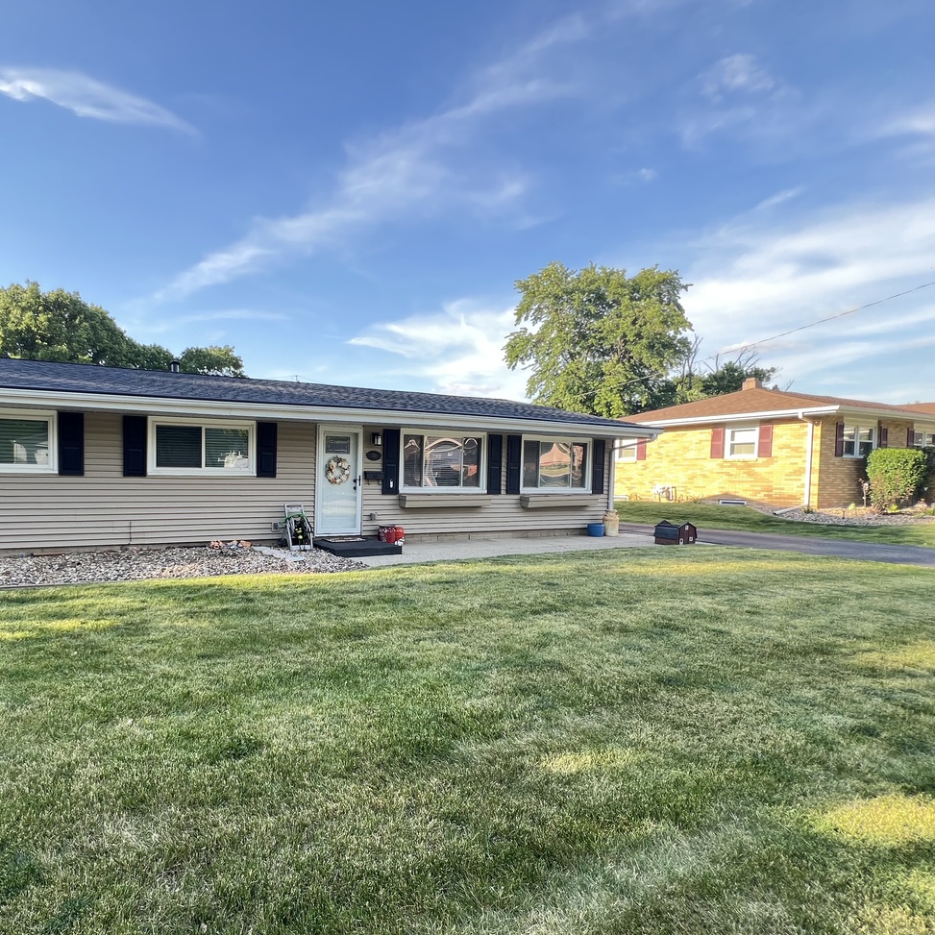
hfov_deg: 80.9
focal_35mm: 17
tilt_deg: -2.3
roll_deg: -1.2
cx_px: 306
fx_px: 520
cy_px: 501
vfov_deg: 83.8
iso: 32
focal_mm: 1.57
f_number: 1.8
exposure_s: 1/130
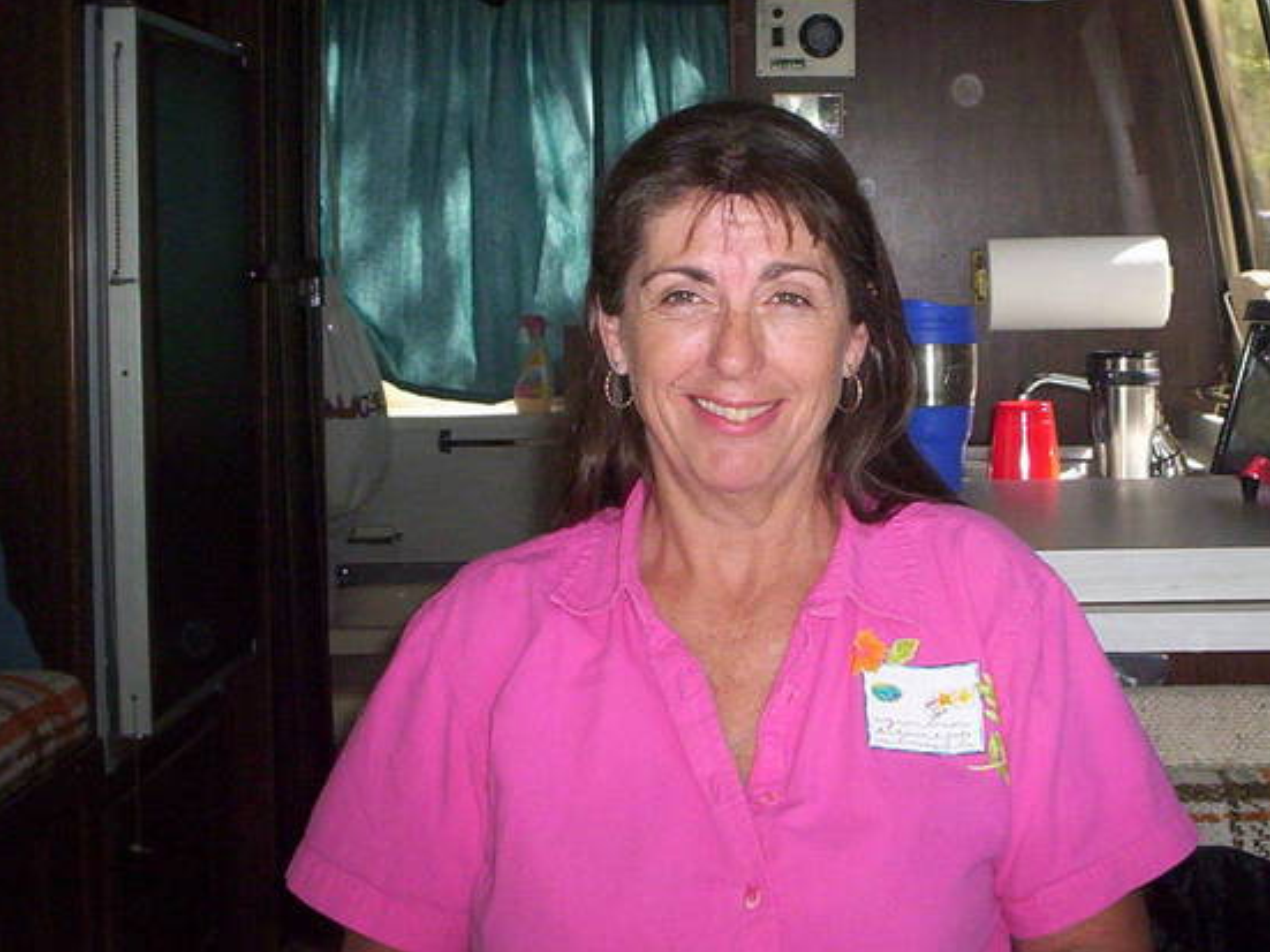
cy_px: 328
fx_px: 2054
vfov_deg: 26.0
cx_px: 913
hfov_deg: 33.8
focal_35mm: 56
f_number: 4.5
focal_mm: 4.99
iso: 140
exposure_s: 1/60
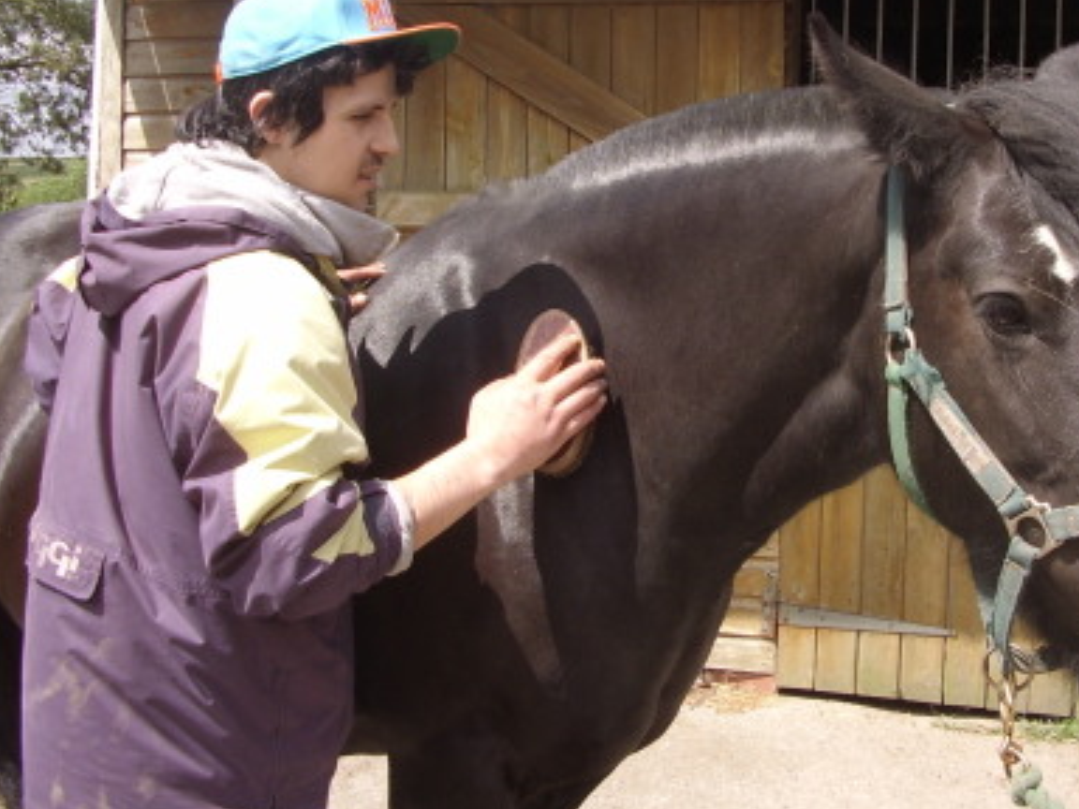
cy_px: 278
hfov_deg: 46.4
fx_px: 1247
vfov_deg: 35.6
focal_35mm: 40
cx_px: 672
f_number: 4.1
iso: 71
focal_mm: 5.8
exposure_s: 1/324
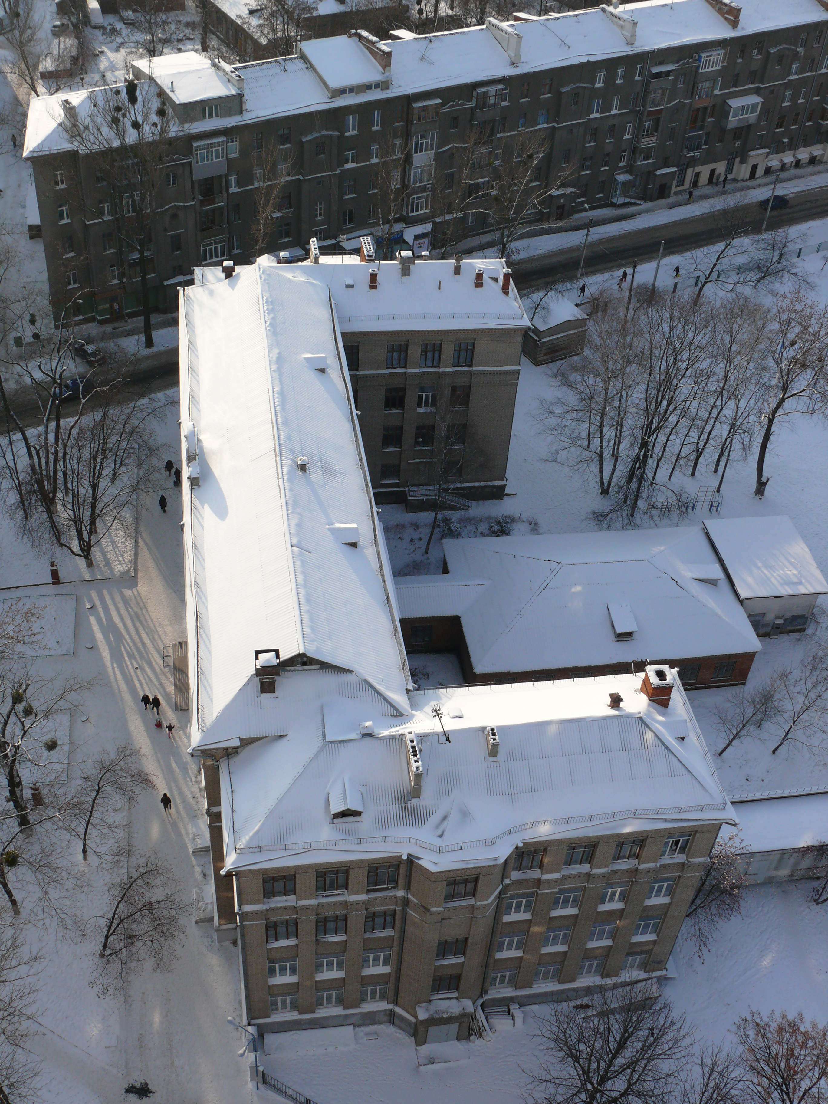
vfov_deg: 47.9
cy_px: 552
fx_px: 1244
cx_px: 414
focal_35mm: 39
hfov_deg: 36.8
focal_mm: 8.2
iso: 100
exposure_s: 1/400
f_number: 5.6
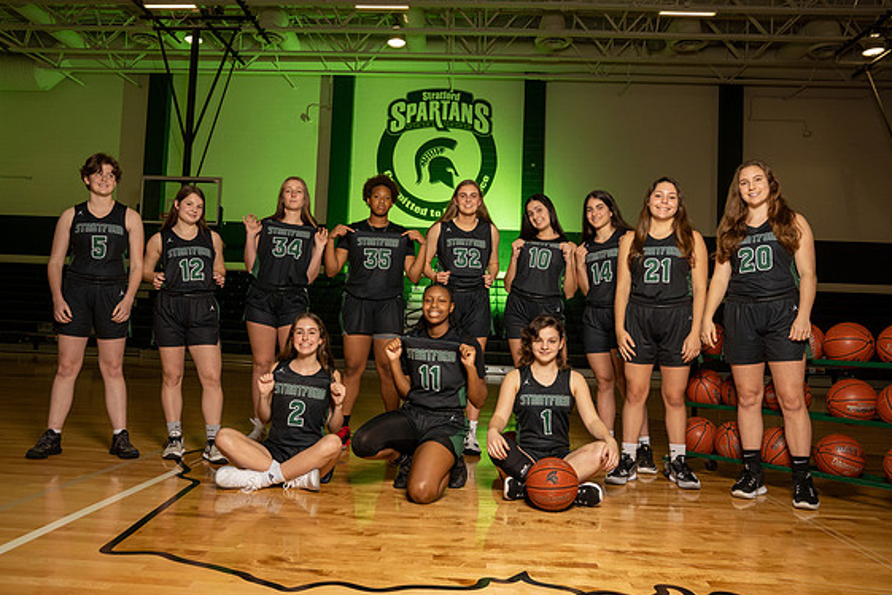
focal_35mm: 30
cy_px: 294
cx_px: 432
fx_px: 743
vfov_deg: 43.6
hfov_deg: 61.9
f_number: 8
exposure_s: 1/250
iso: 800
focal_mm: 29
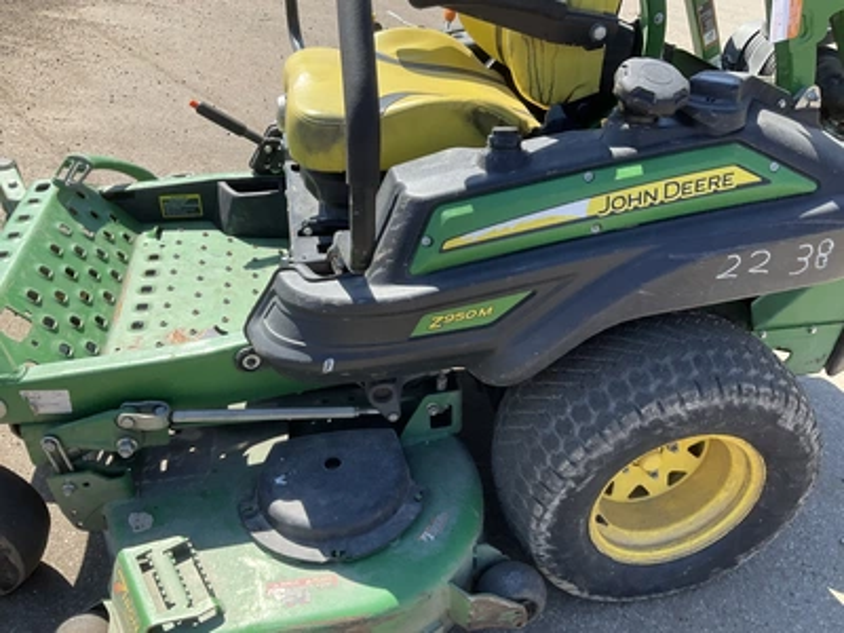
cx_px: 422
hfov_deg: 61.7
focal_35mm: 29
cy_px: 316
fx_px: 707
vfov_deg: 48.2
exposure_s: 1/792
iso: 25
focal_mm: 3
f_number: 1.8
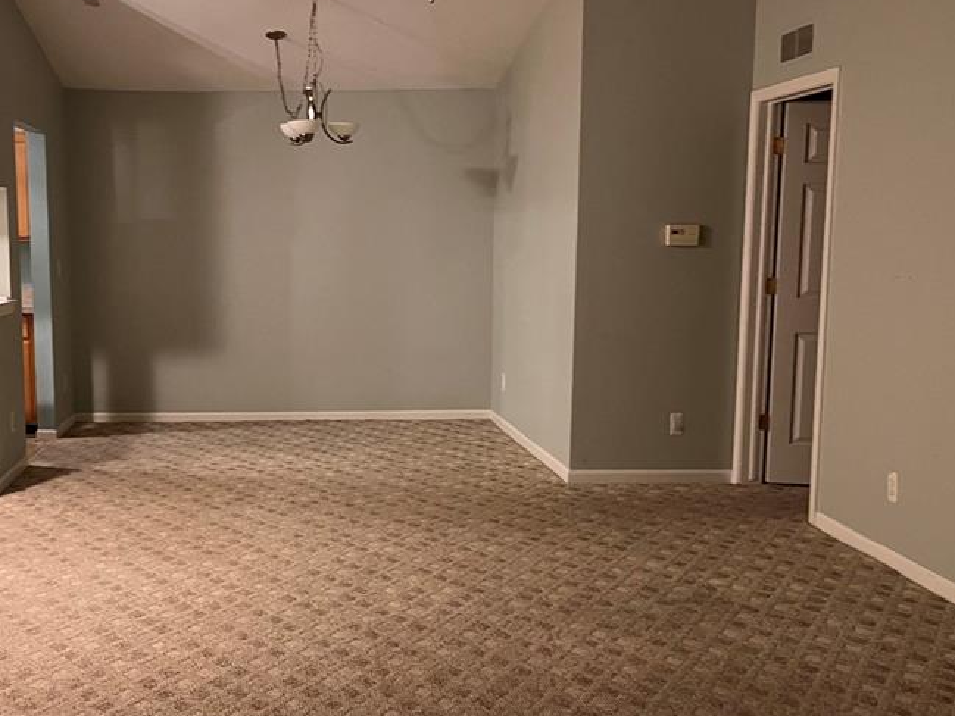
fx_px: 1131
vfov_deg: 35.1
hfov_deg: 44.9
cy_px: 376
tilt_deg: -6.7
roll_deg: +0.3
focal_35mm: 41
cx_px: 294
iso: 500
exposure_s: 1/40
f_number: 1.6
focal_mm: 5.1
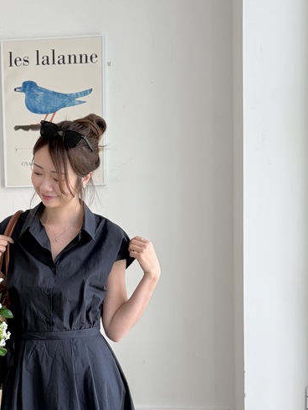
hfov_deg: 27.2
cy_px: 315
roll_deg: +1.5
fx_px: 629
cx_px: 88
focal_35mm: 53
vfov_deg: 35.3
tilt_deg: -5.1
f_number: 1.6
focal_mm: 5.96
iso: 125
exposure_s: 1/121
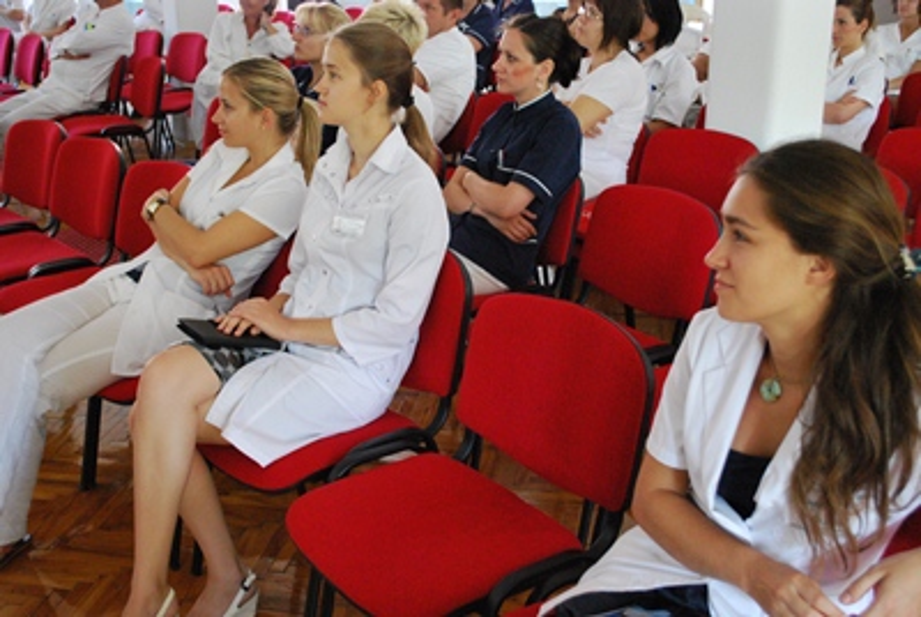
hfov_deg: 46.3
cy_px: 308
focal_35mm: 42
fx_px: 1076
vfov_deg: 32.0
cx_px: 460
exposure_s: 1/15
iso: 1600
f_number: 4.5
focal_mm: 28
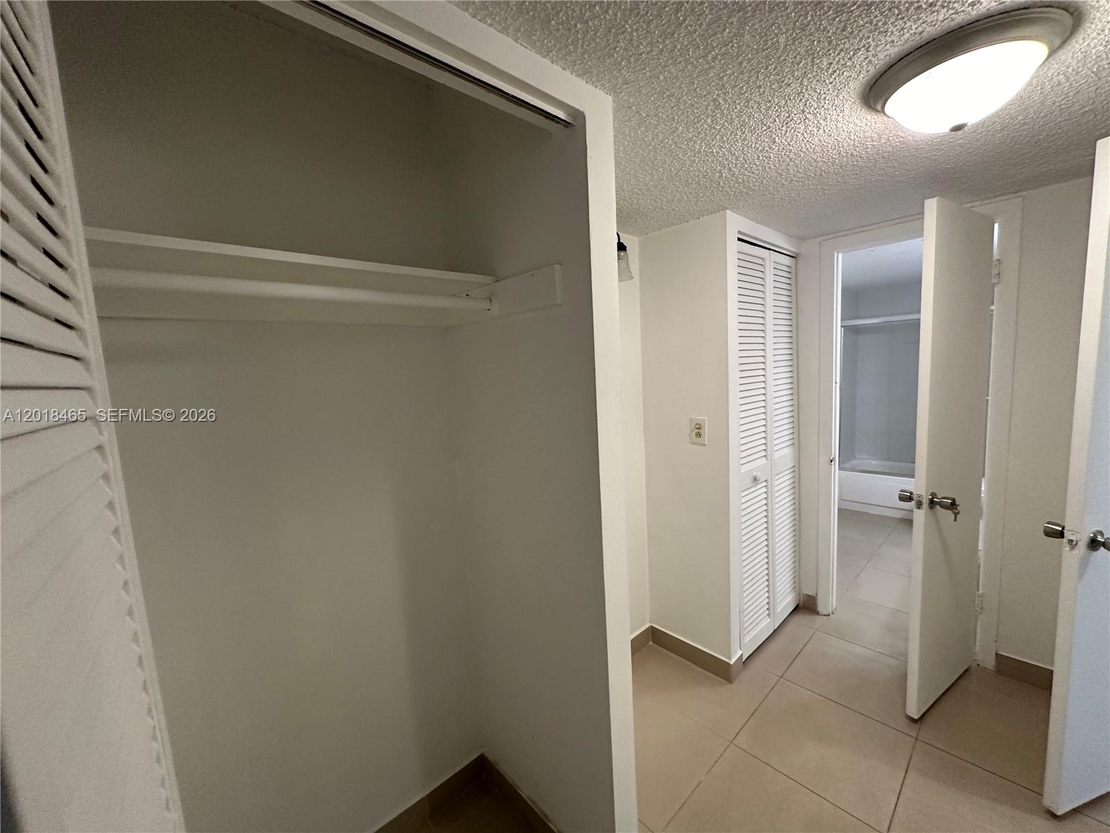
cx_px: 555
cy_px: 416
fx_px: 449
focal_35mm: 14
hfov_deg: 102.1
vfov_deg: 85.7
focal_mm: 2.2
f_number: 2.2
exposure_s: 1/120
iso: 250
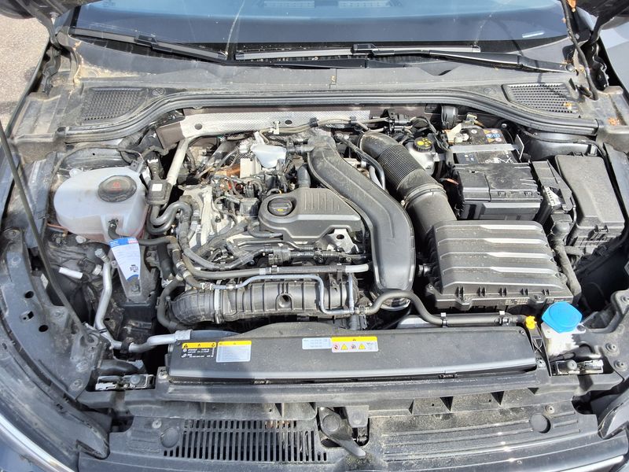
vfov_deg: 49.7
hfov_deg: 63.4
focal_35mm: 28
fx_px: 509
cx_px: 314
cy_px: 236
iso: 32
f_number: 1.9
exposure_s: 1/501
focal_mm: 2.91
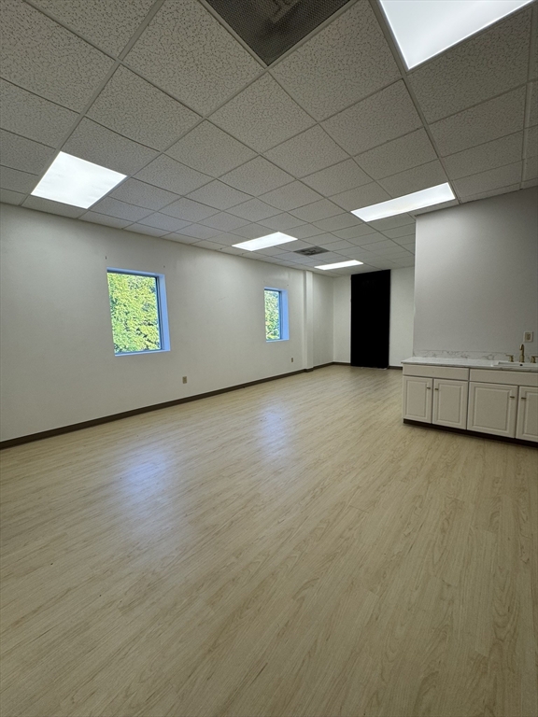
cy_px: 358
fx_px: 290
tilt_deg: -6.3
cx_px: 269
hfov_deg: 85.7
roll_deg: +1.9
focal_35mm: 14
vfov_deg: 102.1
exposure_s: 1/120
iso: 80
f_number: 2.2
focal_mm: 2.22
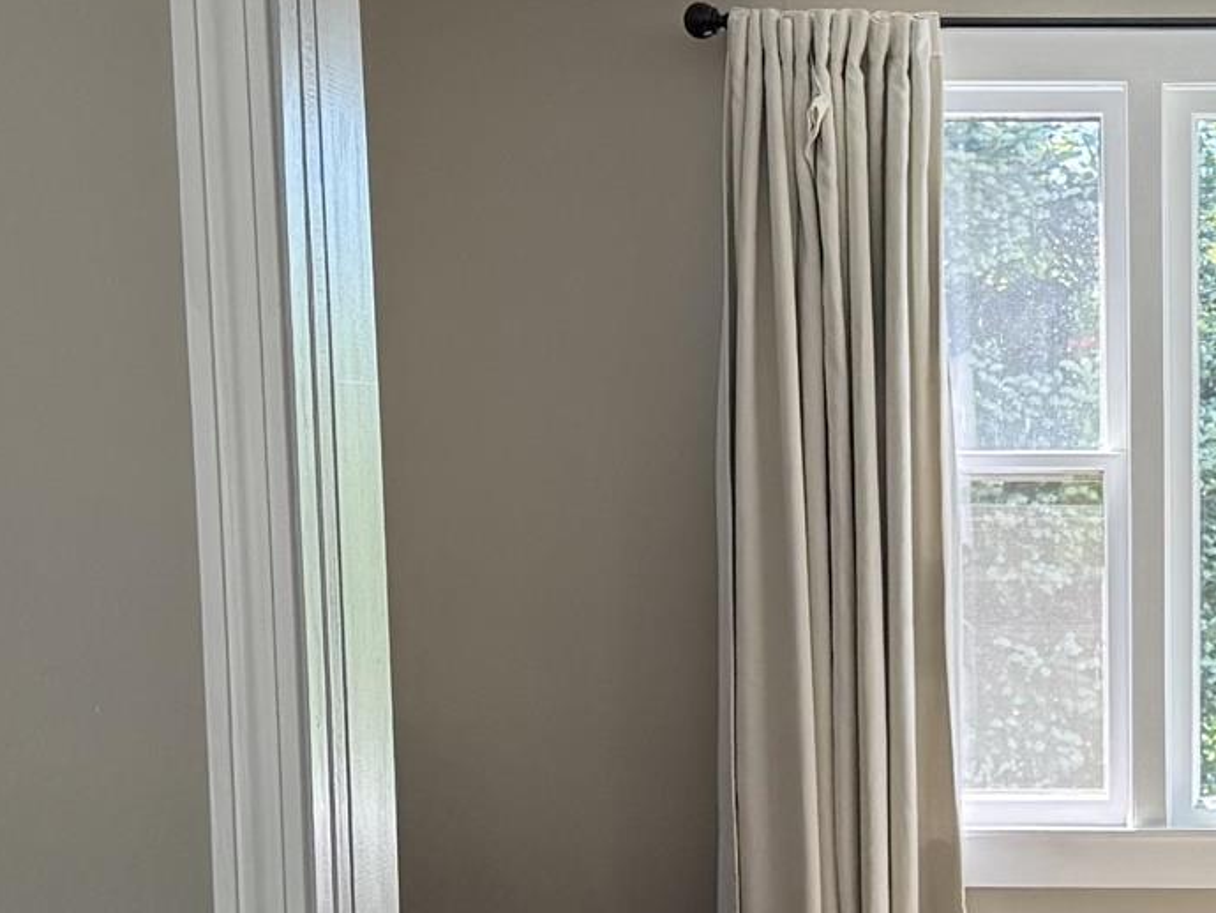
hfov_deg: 17.9
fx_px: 3759
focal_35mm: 107
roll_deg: +1.0
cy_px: 998
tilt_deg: -8.1
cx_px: 1234
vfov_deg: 13.6
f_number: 1.78
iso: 100
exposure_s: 1/229
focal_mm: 6.76
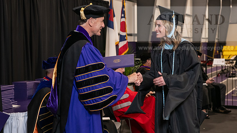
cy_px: 57
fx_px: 415
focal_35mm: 66
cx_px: 120
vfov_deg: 18.2
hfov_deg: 31.9
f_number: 5
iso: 2000
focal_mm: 62
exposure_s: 1/125
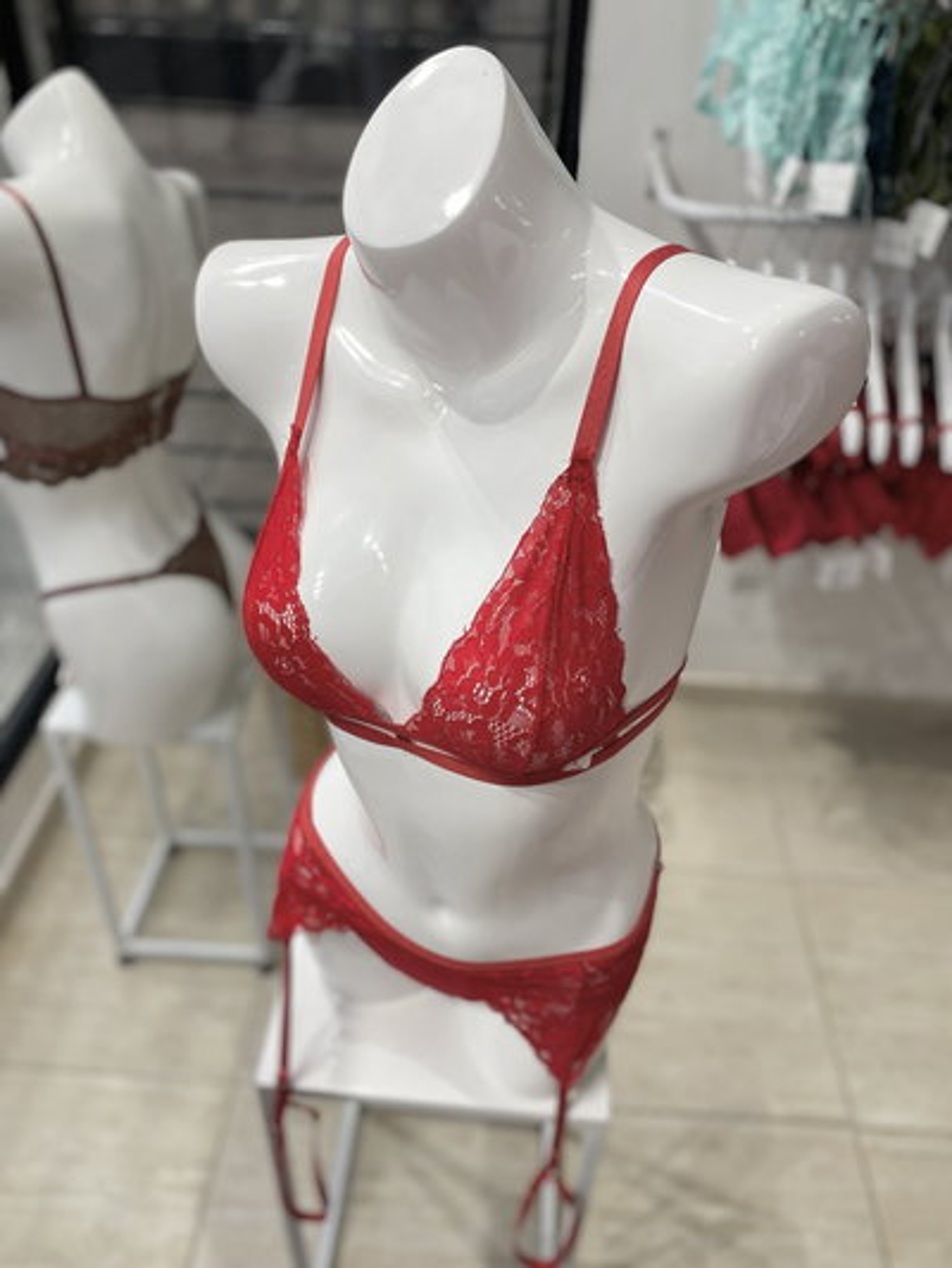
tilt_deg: -37.4
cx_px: 476
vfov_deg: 67.3
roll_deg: -2.7
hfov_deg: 53.1
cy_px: 634
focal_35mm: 26
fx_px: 953
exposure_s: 1/100
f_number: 1.8
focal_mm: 4.25
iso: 100
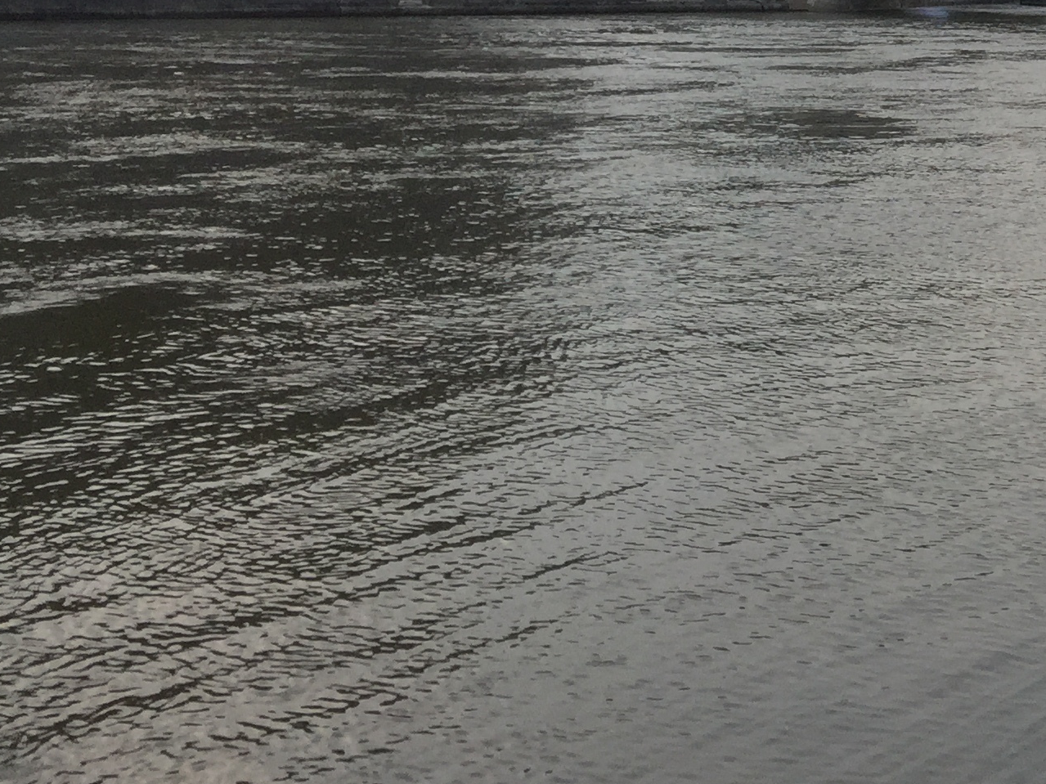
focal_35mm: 74
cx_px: 1325
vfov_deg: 18.9
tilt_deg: +3.2
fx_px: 2236
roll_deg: -2.2
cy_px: -126
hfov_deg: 23.5
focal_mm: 4.15
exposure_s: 1/628
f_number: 2.2
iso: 32
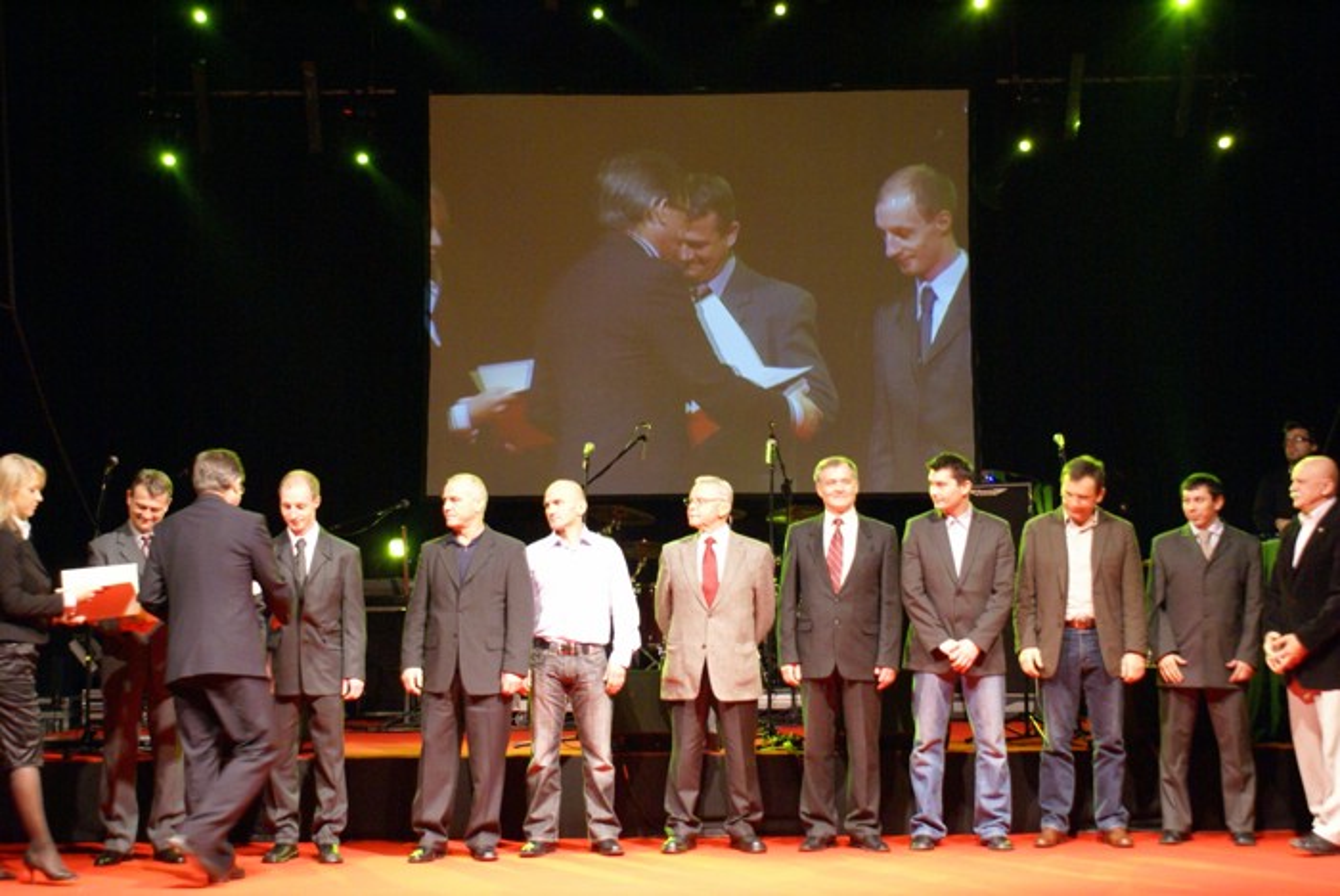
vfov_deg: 25.8
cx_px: 670
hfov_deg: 37.8
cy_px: 448
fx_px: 1956
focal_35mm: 52
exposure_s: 1/20
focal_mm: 35
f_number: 5.6
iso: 800
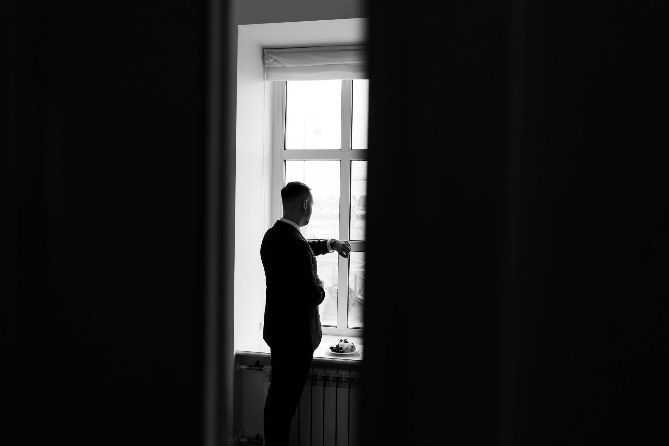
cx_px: 334
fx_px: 520
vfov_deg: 46.4
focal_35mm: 28
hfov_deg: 65.5
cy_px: 223
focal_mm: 28
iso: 125
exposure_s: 1/320
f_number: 2
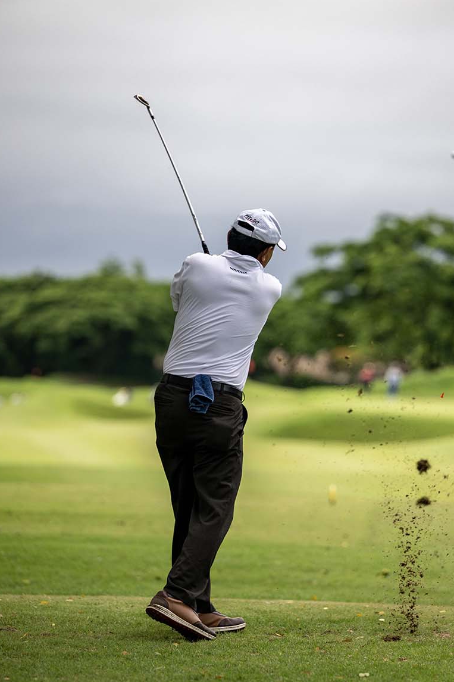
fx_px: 3690
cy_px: 359
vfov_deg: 10.5
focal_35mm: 195
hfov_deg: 7.0
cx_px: 278
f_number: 2.8
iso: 500
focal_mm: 155
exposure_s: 1/2500
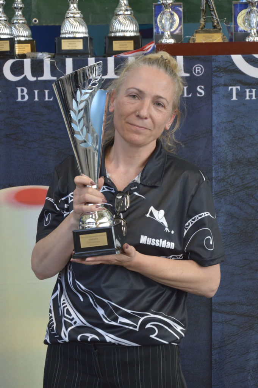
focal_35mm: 105
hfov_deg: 13.0
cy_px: 194
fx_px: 1131
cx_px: 129
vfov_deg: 19.5
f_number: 5.3
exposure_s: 1/125
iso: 1400
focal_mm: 70
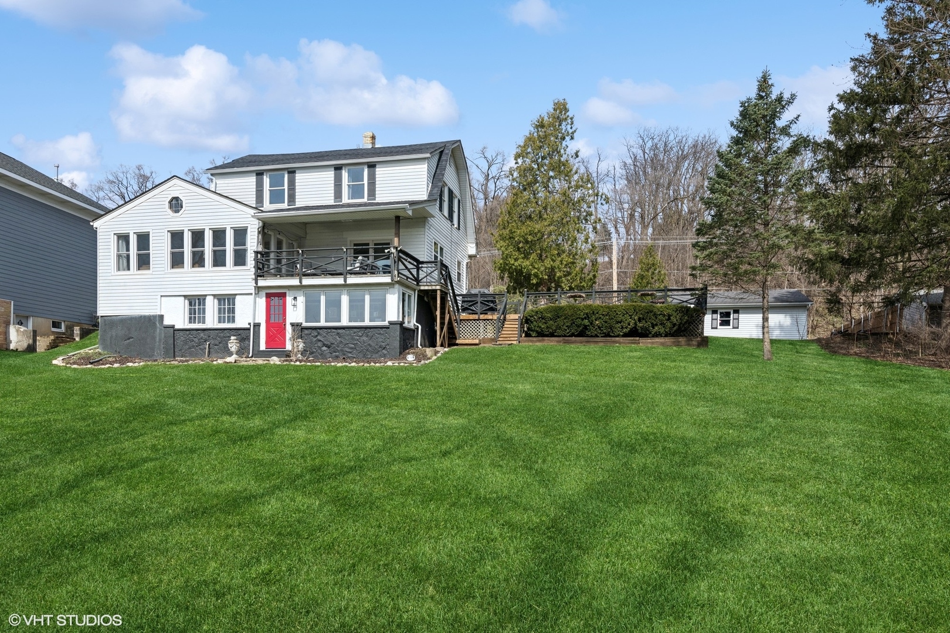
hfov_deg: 73.7
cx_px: 475
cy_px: 316
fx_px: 633
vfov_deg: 53.1
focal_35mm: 24
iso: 200
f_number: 9.5
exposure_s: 1/500
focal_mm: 24
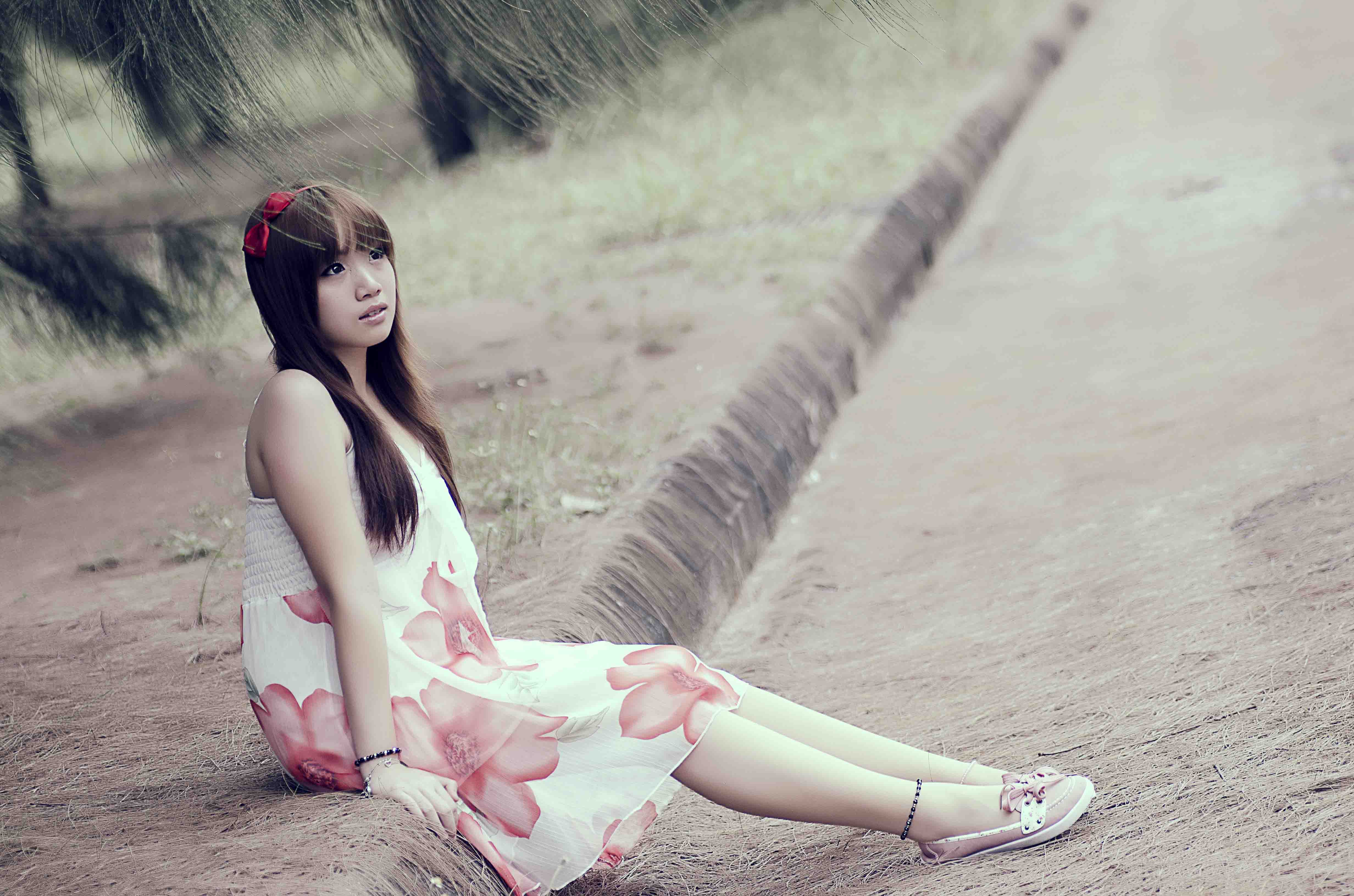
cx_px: 677
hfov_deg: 15.2
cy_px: 448
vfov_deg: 10.1
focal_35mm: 135
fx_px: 5067
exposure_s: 1/640
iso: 100
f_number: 2.8
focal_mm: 90
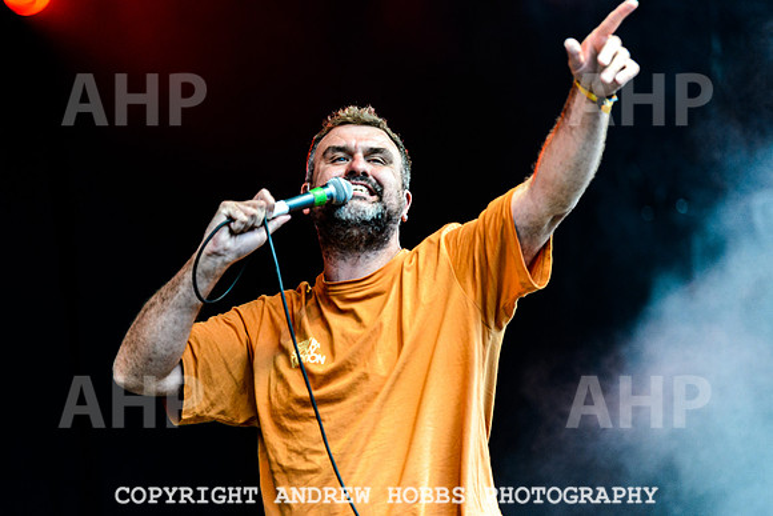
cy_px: 284
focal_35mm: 176
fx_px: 3790
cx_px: 347
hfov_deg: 11.6
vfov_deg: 7.8
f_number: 2.8
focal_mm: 160
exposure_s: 1/640
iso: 500
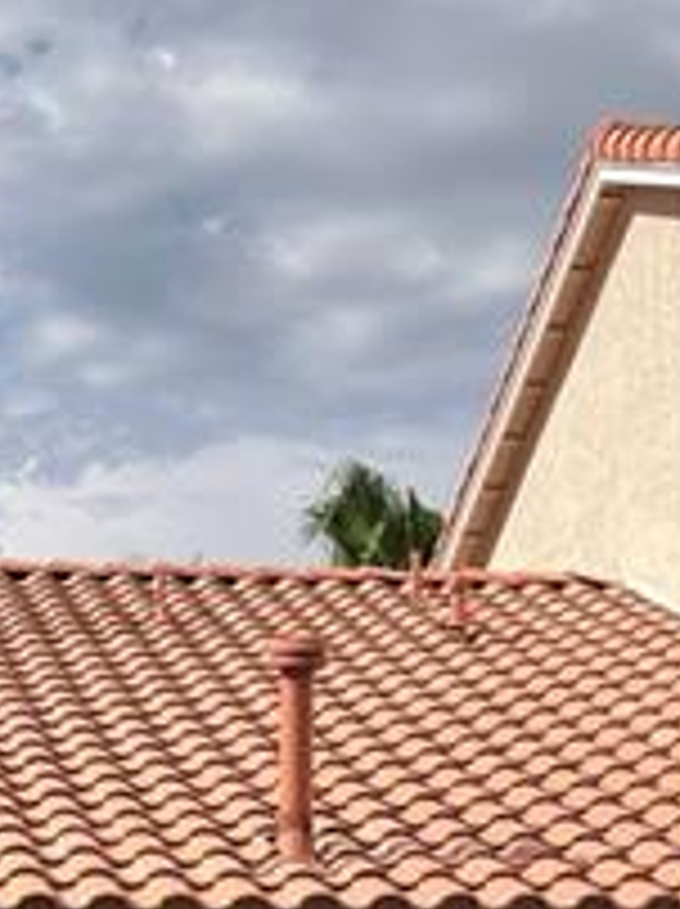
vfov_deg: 17.5
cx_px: 95
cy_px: 1422
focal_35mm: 99
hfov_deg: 14.8
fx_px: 2599
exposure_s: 1/4854
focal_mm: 5.1
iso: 50
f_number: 1.6
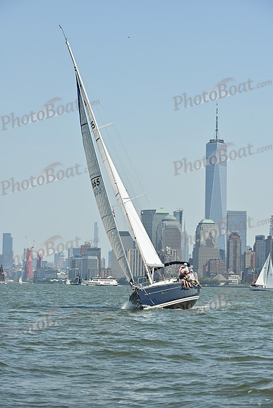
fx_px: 1273
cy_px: 204
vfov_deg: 18.3
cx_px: 136
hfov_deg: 12.2
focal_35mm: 112
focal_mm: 112
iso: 320
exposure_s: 1/1250
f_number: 8
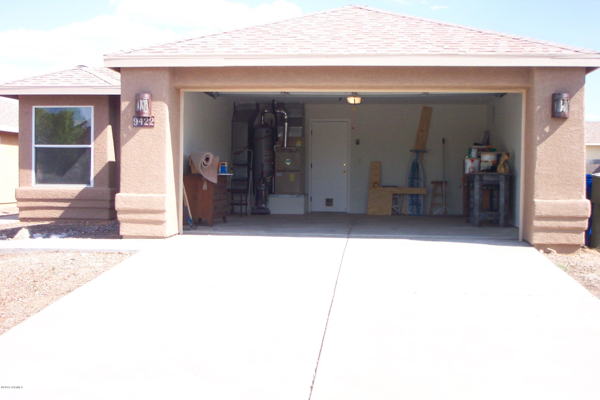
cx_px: 300
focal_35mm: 47
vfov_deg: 28.6
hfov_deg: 41.9
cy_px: 200
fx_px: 783
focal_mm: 9.8
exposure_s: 1/700
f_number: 3.1
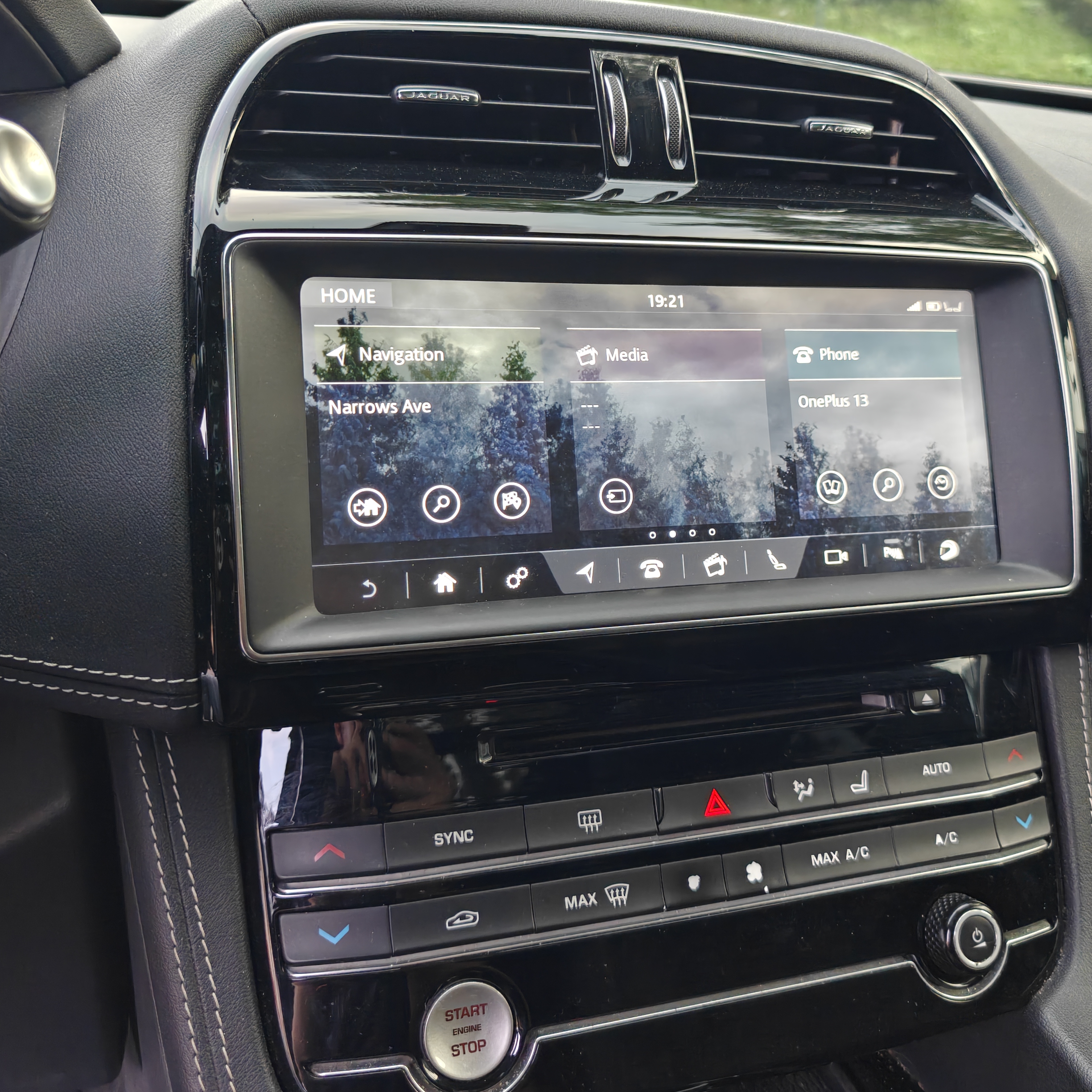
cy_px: 444
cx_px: 622
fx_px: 1213
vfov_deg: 48.2
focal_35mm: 34
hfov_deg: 48.3
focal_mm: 6.06
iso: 2000
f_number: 1.6
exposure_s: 1/137
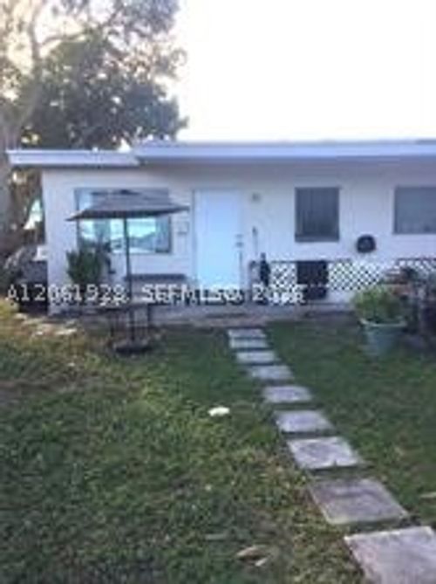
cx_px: 218
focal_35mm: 29
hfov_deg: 48.1
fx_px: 488
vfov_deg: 61.7
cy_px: 292
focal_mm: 4.15
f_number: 2.2
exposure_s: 1/359
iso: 25
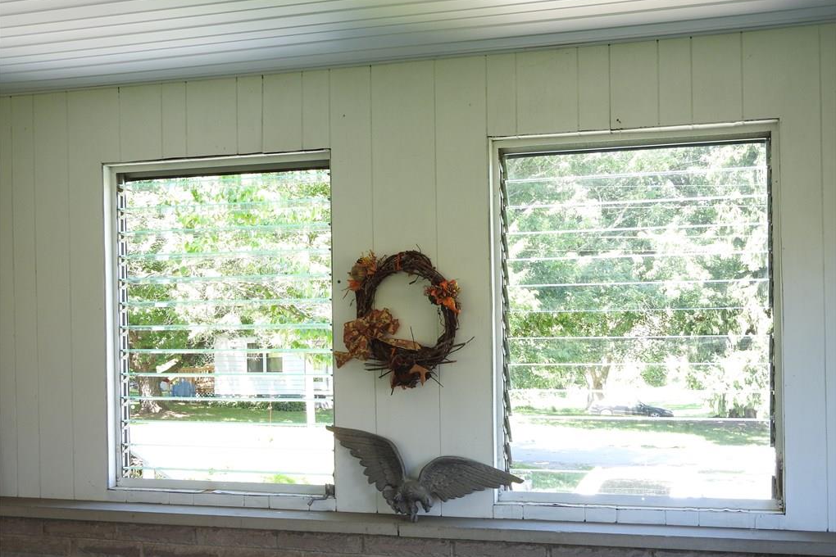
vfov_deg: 28.6
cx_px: 418
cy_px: 310
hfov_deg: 41.9
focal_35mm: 47
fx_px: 1091
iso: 100
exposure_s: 1/30
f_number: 4
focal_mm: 8.1
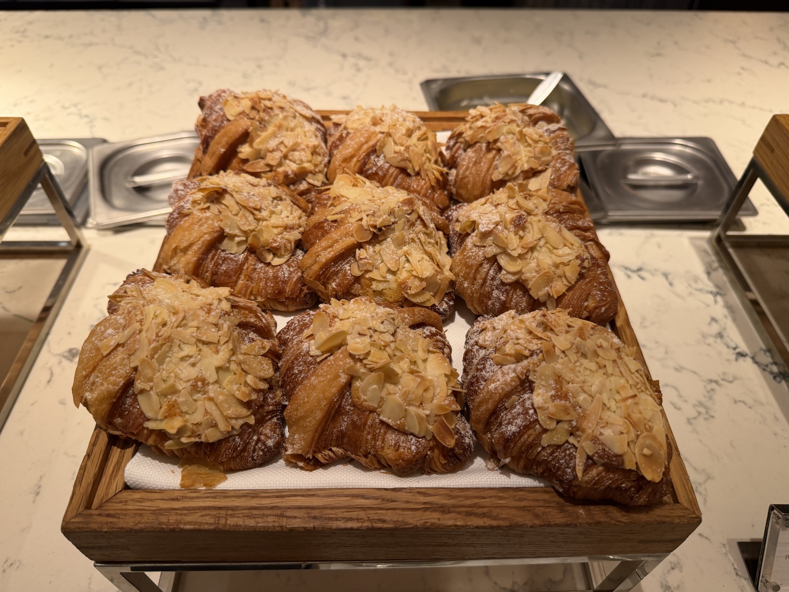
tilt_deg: -47.4
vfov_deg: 56.8
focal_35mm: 24
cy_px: 296
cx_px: 394
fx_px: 547
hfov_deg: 71.6
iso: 125
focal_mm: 6.76
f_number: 1.78
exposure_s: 1/50
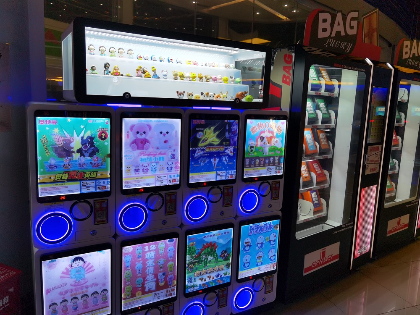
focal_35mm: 27
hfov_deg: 65.3
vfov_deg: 51.4
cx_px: 210
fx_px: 328
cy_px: 158
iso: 50
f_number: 1.9
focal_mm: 6.71
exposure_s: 1/136
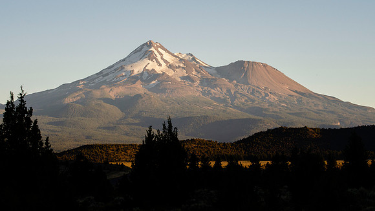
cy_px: 90
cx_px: 187
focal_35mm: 88
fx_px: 870
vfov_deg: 13.8
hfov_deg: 24.3
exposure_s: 1/80
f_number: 10
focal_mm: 55
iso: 200
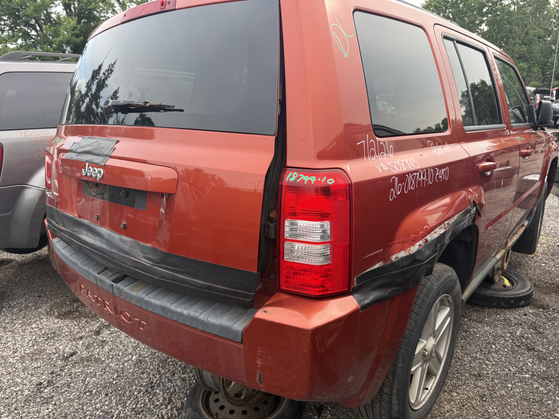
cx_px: 280
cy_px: 210
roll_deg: +2.2
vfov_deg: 56.8
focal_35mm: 24
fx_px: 388
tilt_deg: -14.1
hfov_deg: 71.6
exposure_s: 1/702
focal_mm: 6.76
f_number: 1.78
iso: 80
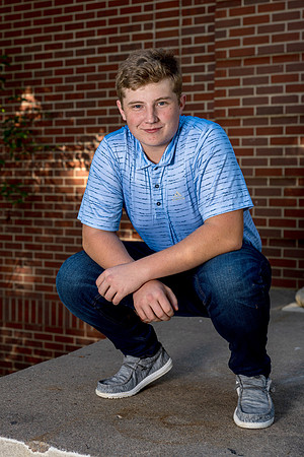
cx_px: 152
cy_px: 228
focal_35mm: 50
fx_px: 633
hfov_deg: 27.0
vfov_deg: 39.6
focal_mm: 50
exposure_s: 1/160
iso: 100
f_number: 3.5
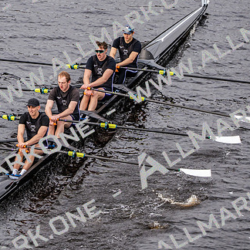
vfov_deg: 5.2
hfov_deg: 5.2
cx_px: 72
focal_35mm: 335
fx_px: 2737
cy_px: 116
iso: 320
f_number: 2.8
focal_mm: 147
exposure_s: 1/2000
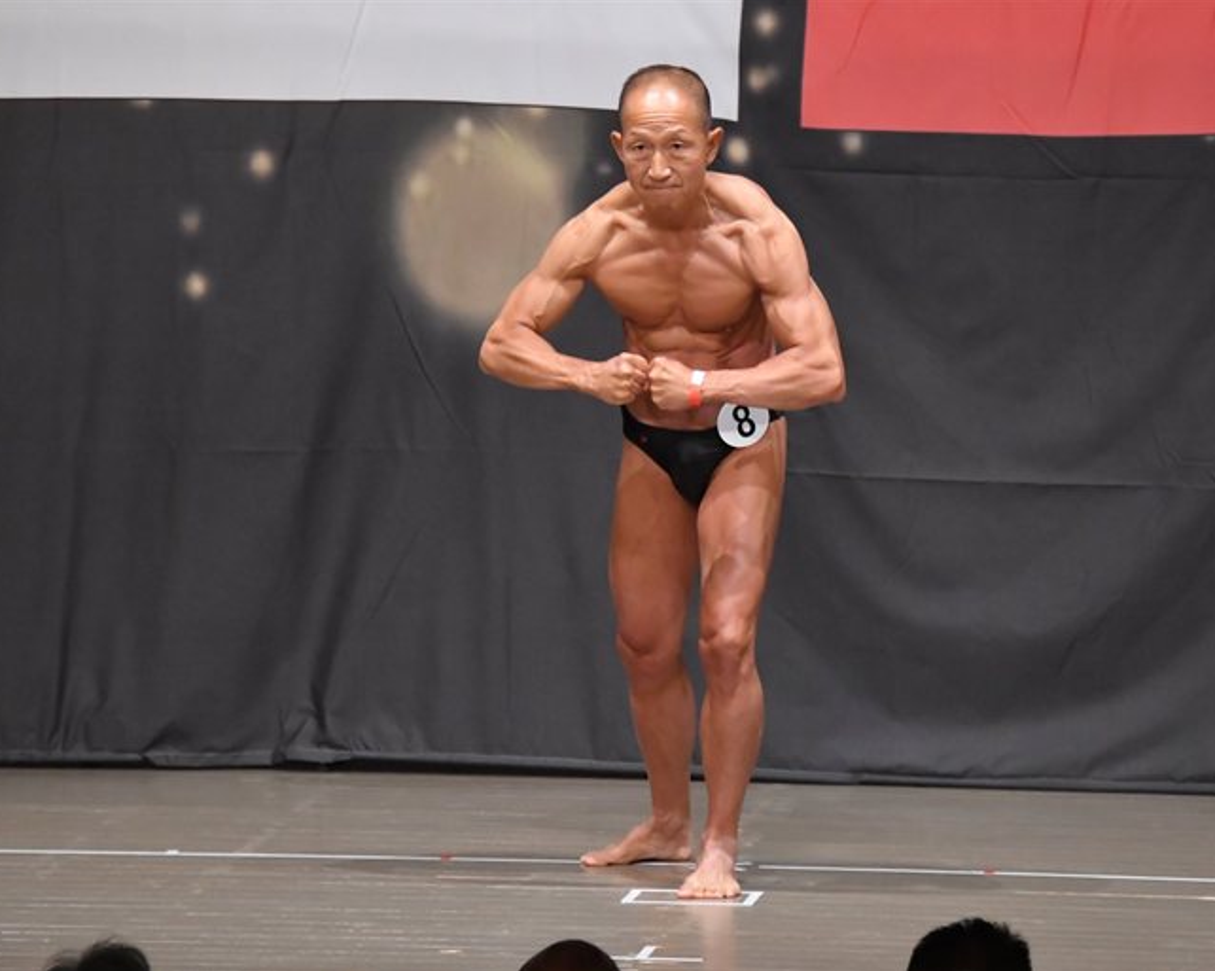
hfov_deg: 6.7
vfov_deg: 5.4
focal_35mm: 289
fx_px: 10388
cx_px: 660
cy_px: 486
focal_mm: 170
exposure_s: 1/400
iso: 6400
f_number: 5.6
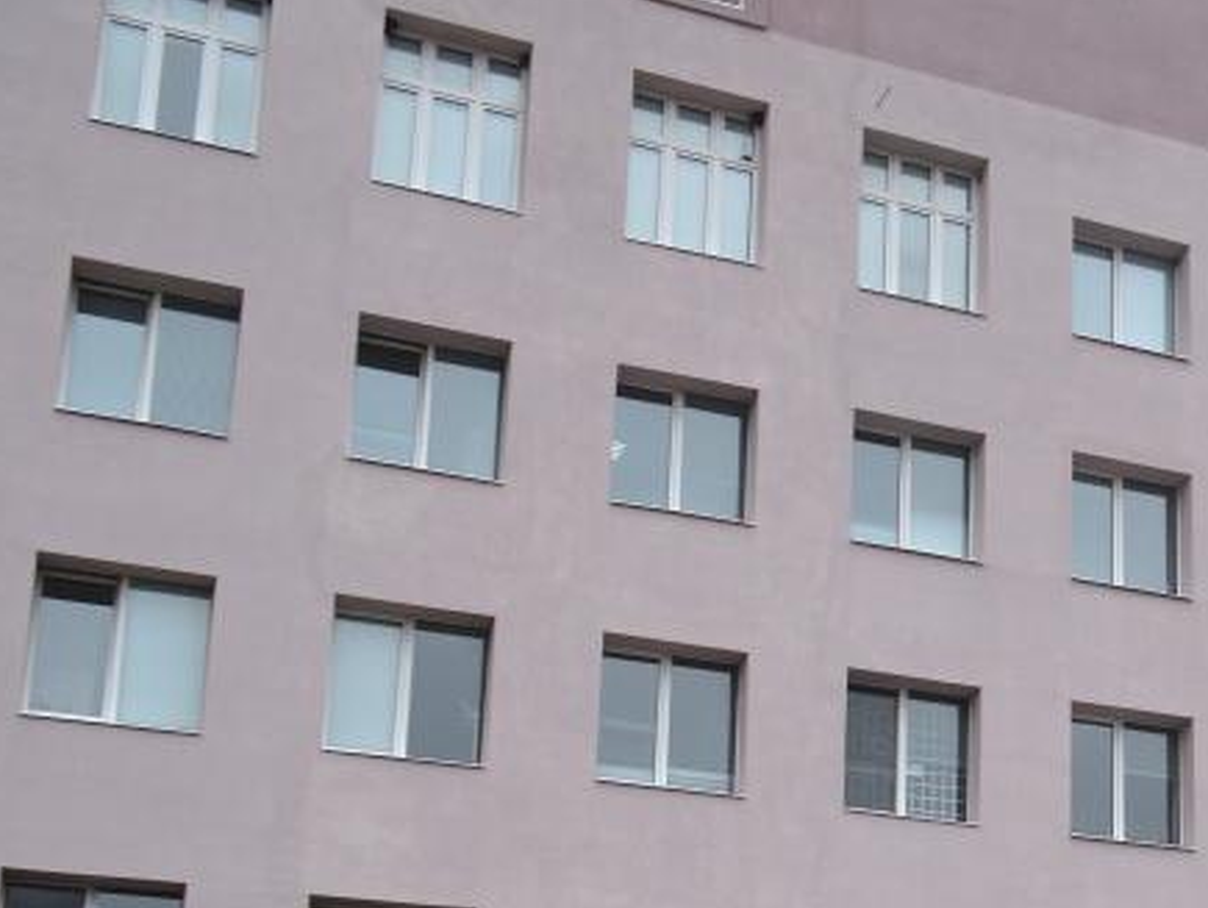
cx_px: 1183
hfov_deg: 29.7
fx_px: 2130
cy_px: 923
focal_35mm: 61
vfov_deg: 23.0
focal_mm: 18
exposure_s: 1/250
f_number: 5.6
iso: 200
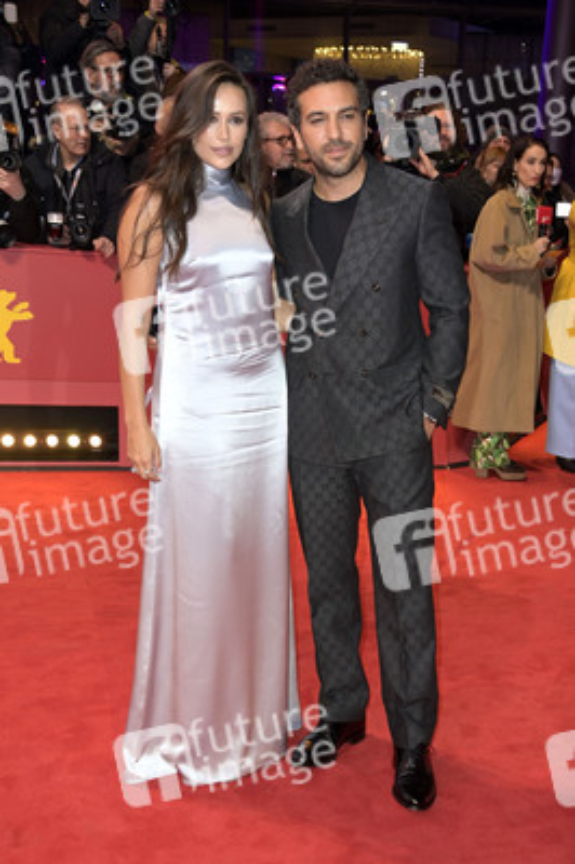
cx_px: 288
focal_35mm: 48
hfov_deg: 28.0
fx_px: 1152
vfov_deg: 41.1
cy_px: 432
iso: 1000
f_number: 5.6
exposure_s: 1/160
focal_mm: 48
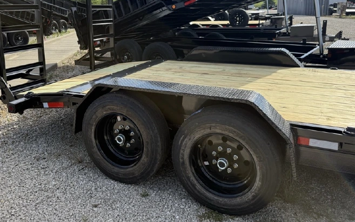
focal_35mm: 31
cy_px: 68
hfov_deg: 61.2
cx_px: 164
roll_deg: +1.3
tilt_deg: -10.9
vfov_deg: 39.9
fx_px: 300
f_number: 1.78
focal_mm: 6.76
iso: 100
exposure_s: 1/4975
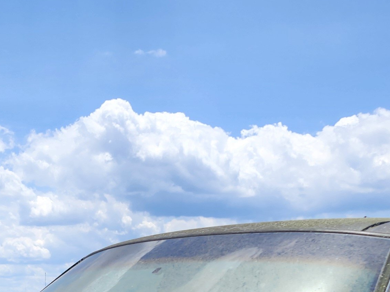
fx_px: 913
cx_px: 67
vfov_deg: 15.9
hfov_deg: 23.7
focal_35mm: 81
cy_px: 504
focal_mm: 5.54
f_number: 1.8
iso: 25
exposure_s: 1/1521
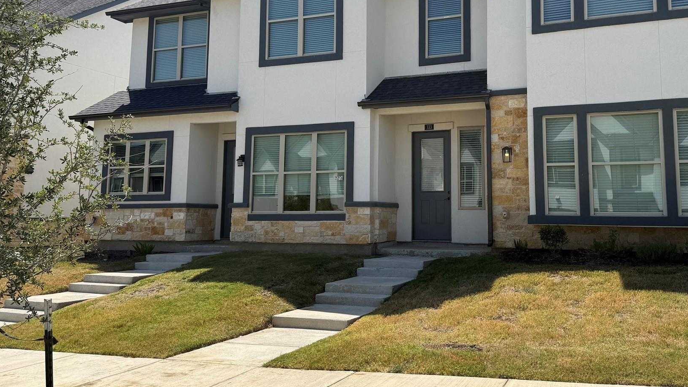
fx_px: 602
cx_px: 399
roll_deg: -0.5
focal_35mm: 33
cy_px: 138
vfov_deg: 35.4
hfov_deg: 59.2
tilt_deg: +6.9
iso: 80
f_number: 1.78
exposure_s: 1/4673
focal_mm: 6.76
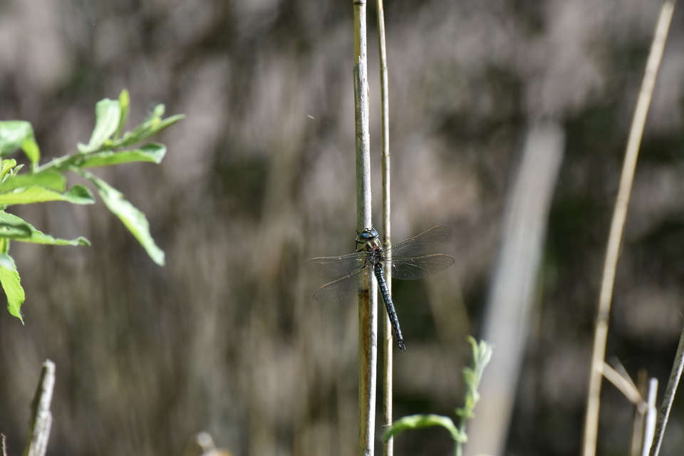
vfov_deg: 3.1
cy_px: 228
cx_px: 342
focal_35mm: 450
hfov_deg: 4.6
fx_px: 8549
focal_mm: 300
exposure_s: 1/1000
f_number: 8
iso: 800
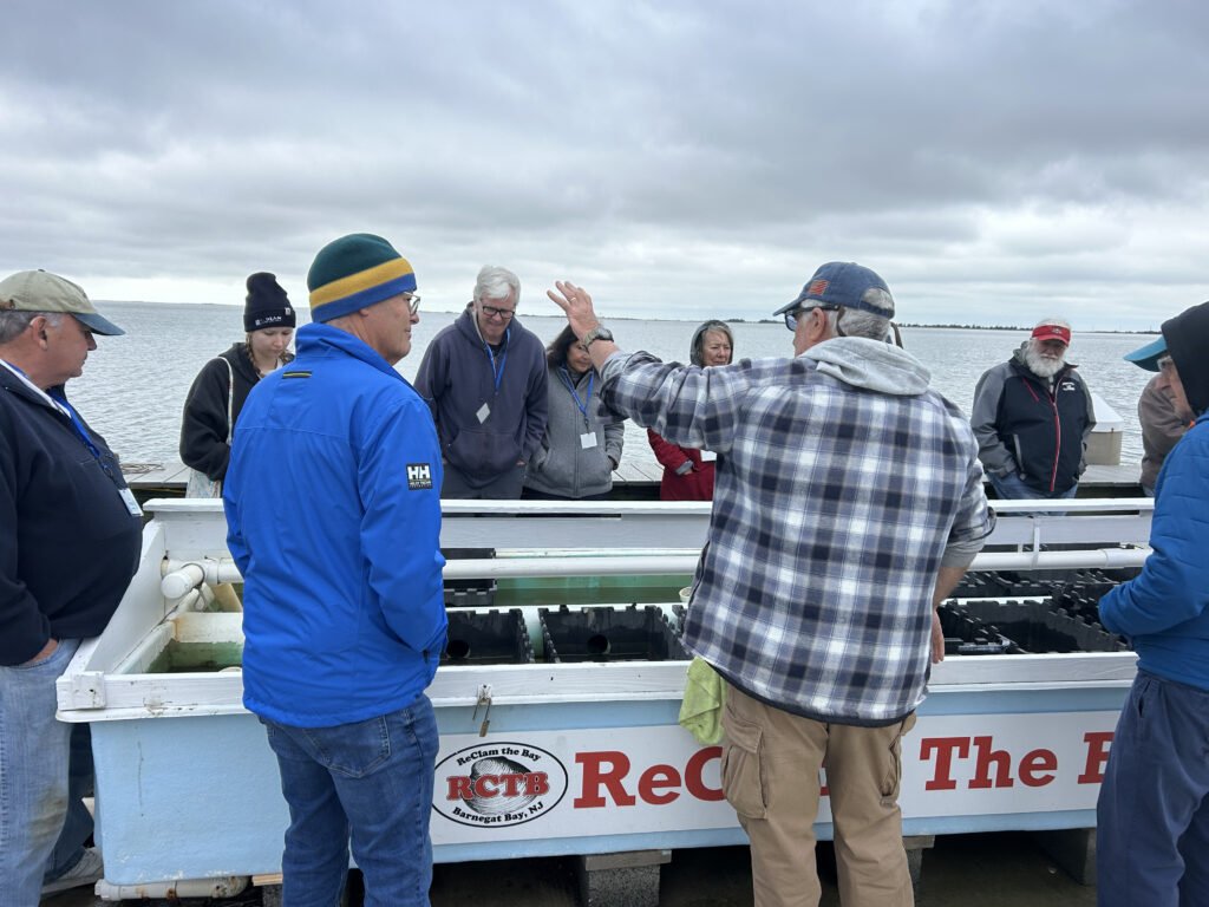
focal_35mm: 26
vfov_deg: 53.1
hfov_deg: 67.3
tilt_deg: -7.8
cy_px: 454
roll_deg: -1.3
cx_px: 604
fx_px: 908
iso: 50
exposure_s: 1/2083
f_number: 1.5
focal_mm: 5.7
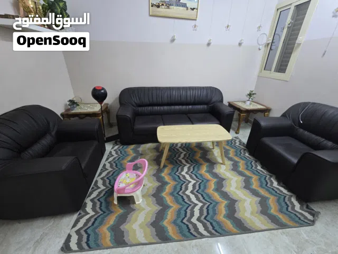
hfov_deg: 106.2
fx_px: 127
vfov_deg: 89.9
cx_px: 169
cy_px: 127
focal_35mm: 13
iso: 640
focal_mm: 2.2
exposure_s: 1/50
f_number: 2.2
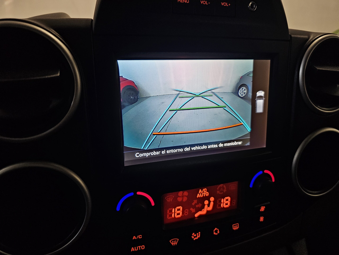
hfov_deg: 73.9
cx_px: 170
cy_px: 128
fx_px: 225
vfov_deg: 58.9
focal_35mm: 23
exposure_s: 1/142
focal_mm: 6.3
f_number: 1.7
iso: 500
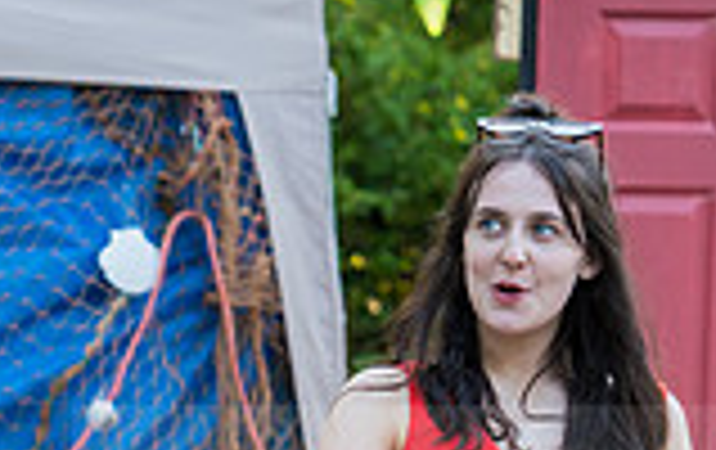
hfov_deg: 8.1
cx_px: 103
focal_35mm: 259
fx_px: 5063
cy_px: 826
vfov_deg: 5.0
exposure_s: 1/160
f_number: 2.8
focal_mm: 61
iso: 250
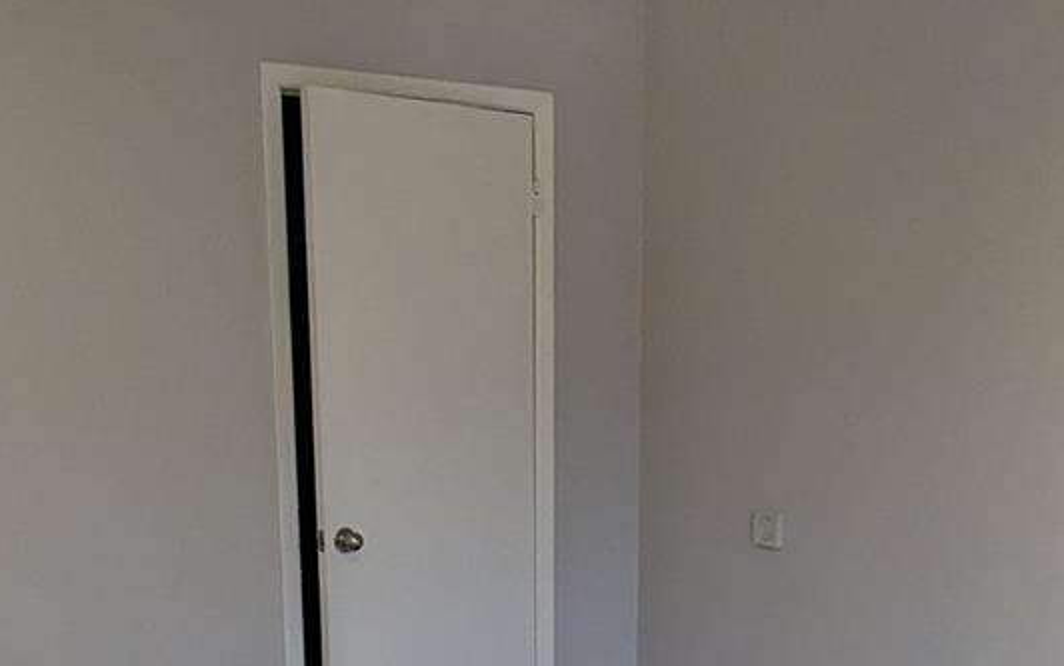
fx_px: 1421
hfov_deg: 41.0
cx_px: 561
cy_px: 666
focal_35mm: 49
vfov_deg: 25.1
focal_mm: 2.35
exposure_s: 1/120
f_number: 2.2
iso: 418
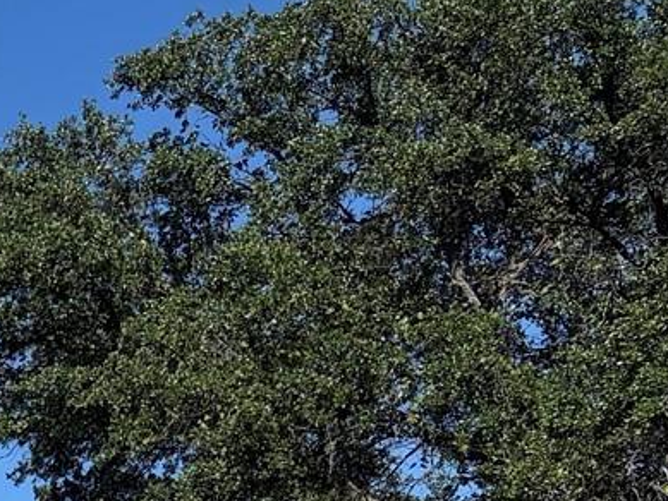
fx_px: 2645
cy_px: 1138
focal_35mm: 137
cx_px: -1041
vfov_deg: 9.7
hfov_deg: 11.4
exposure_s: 1/4329
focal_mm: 5.96
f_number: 1.6
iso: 50
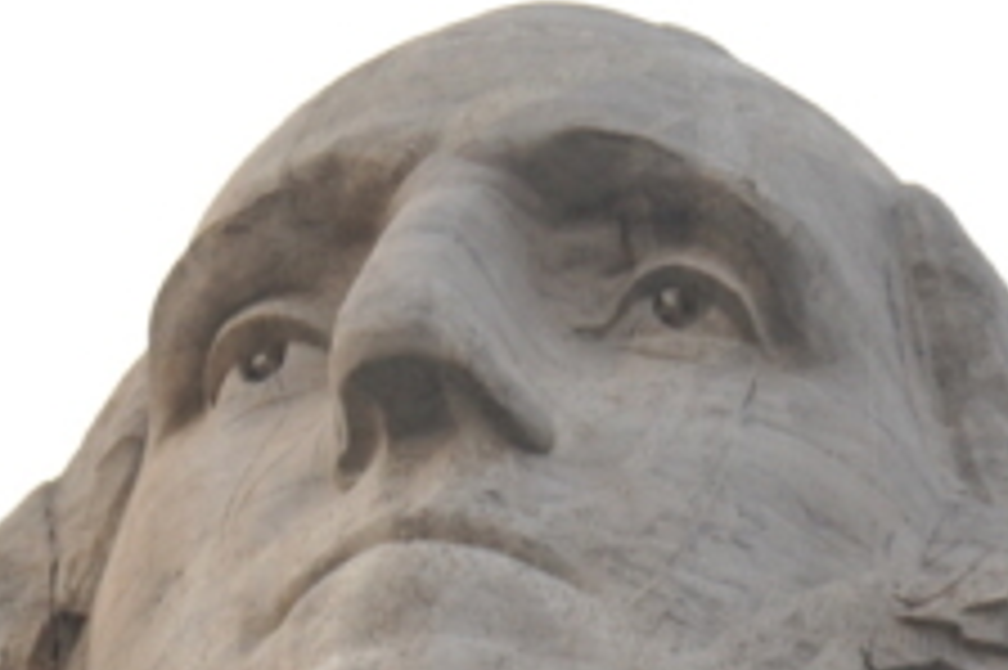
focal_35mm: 450
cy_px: 1569
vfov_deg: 3.0
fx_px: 12590
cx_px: 1814
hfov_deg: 4.5
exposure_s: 1/100
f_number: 9
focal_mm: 56
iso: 125
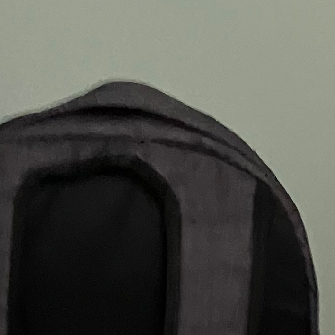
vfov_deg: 10.8
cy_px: 767
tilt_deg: -29.6
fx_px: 1544
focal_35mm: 141
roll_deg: -3.0
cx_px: 295
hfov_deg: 12.3
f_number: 1.8
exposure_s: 1/15
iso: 800
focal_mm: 3.99
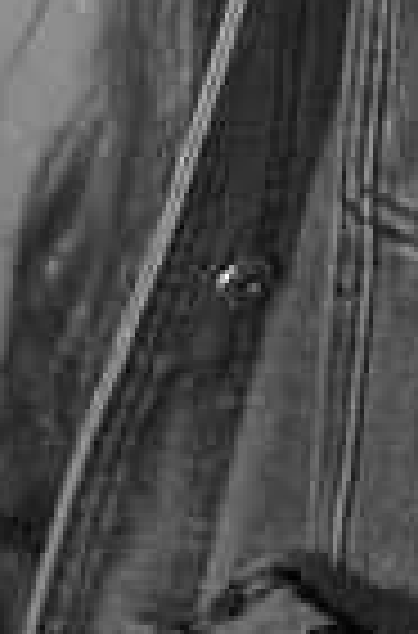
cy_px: -724
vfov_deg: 6.6
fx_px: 5321
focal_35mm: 303
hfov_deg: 4.5
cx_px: 634
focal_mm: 45
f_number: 4.5
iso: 800
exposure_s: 1/60
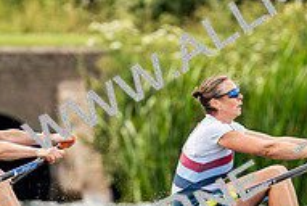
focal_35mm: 1821
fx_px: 15553
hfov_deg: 1.1
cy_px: 155
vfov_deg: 0.8
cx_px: 220
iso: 640
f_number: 6.3
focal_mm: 600
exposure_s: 1/2000
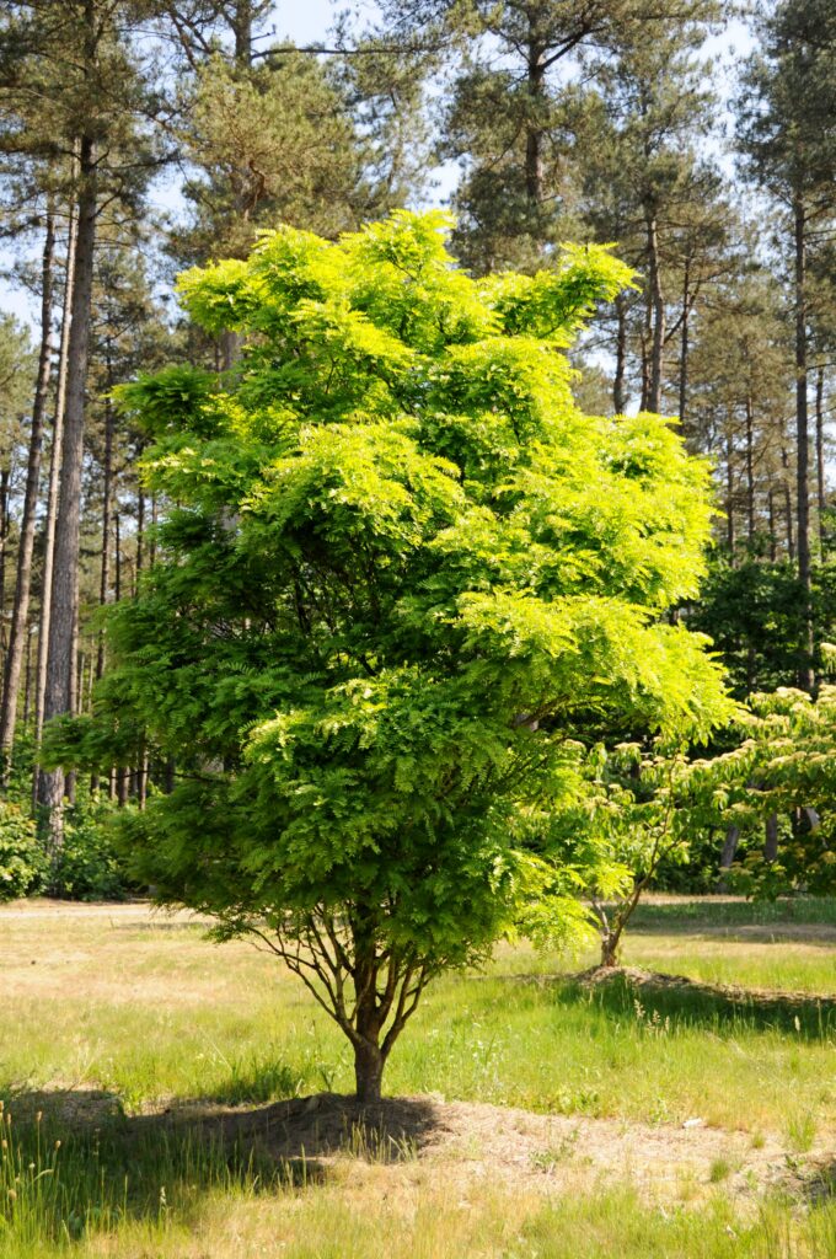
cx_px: 418
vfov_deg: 45.0
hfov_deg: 30.8
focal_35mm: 44
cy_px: 630
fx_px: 1519
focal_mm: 29
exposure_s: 1/1600
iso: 640
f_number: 4
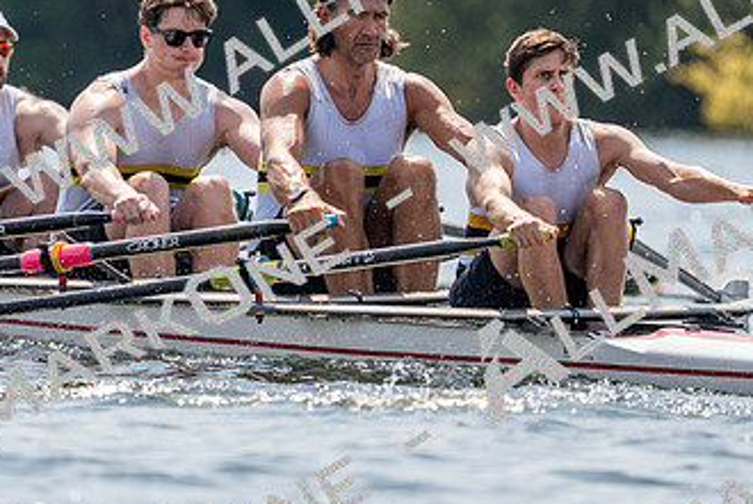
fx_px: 20107
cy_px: 211
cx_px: 283
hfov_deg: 2.1
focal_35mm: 960
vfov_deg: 1.4
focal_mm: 547
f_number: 6.3
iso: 250
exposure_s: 1/1600
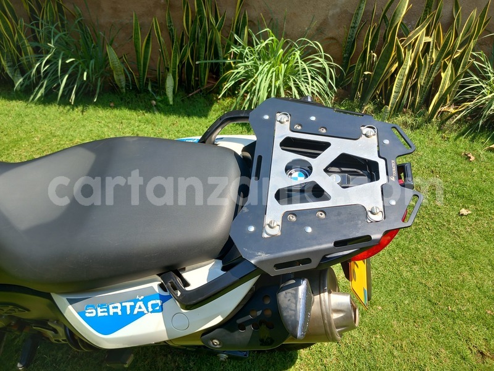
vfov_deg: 51.4
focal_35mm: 27
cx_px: 247
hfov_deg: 65.3
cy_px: 186
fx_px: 385
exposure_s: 1/204
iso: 20
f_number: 1.8
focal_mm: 4
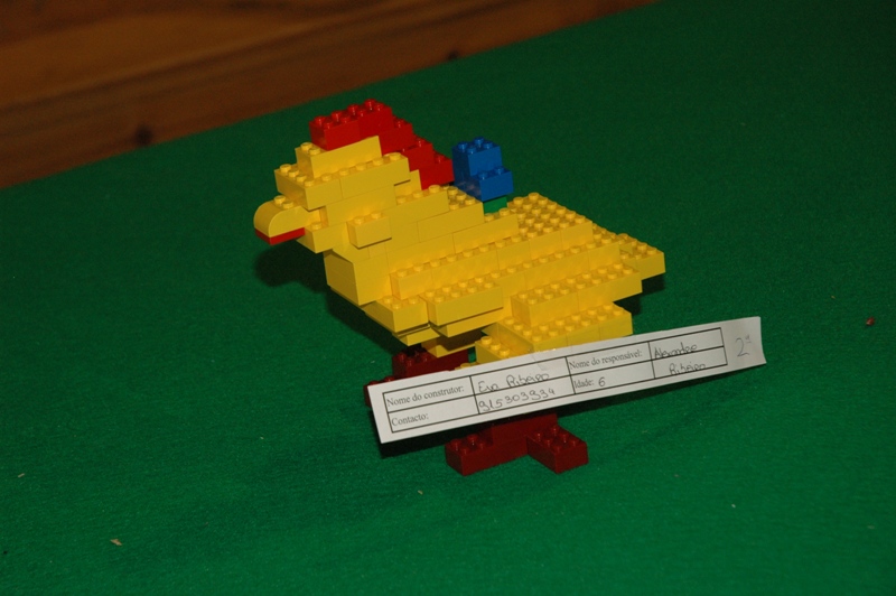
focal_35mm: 105
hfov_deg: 19.5
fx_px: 2611
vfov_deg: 13.0
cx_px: 448
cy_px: 298
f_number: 7.1
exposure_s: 1/250
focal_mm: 70
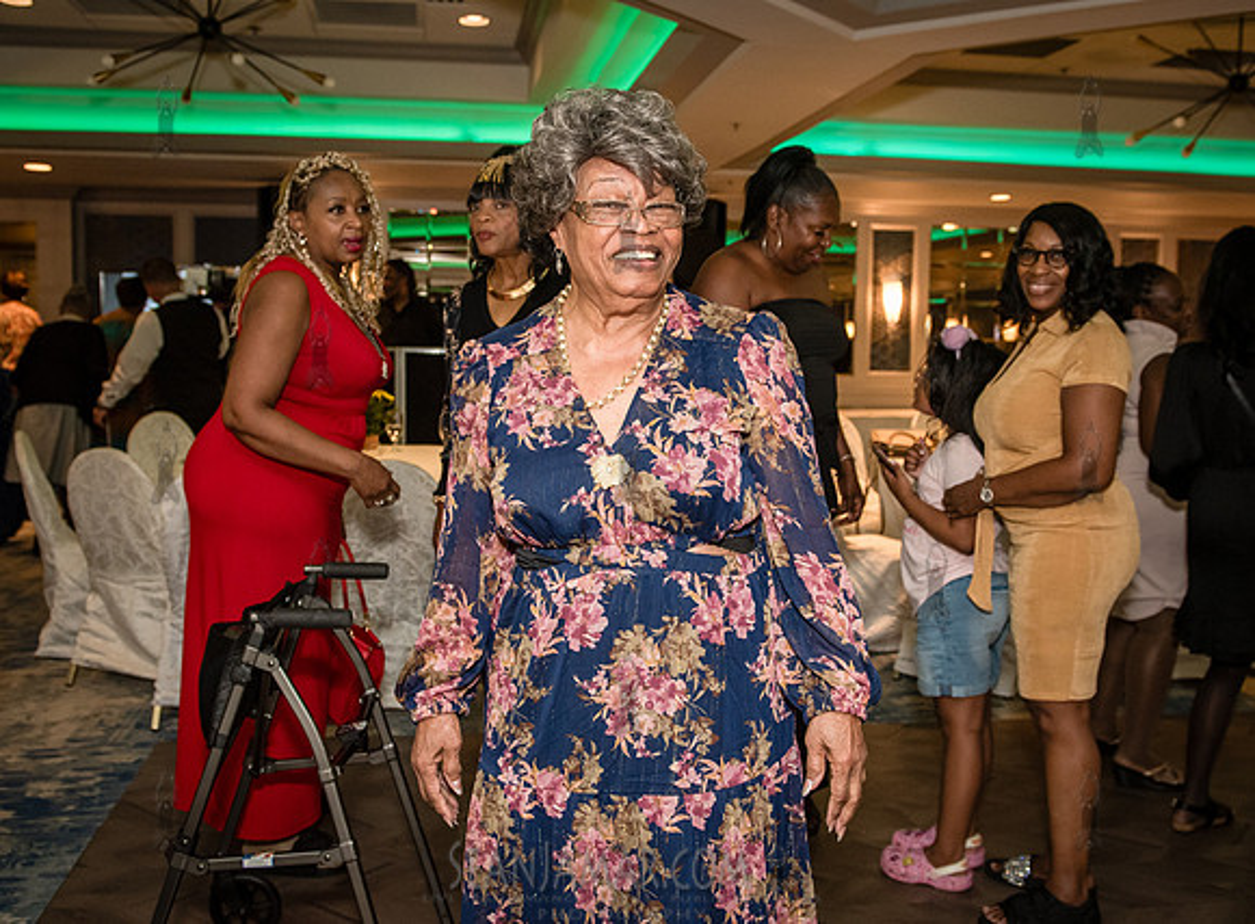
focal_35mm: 37
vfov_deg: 38.5
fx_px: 1322
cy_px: 441
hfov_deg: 50.8
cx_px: 643
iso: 1600
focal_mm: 28
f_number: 3.5
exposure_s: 1/160
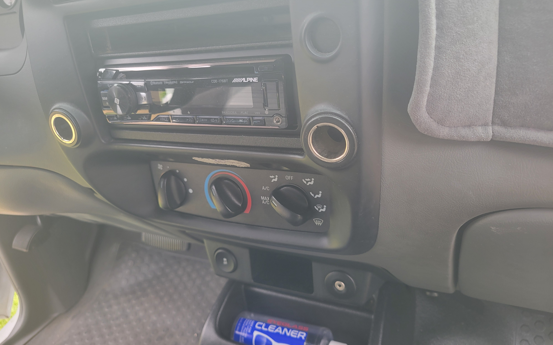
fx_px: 422
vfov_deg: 44.5
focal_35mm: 28
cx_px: 273
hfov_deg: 66.5
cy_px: 158
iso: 64
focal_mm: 5.4
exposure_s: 1/100
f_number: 1.8
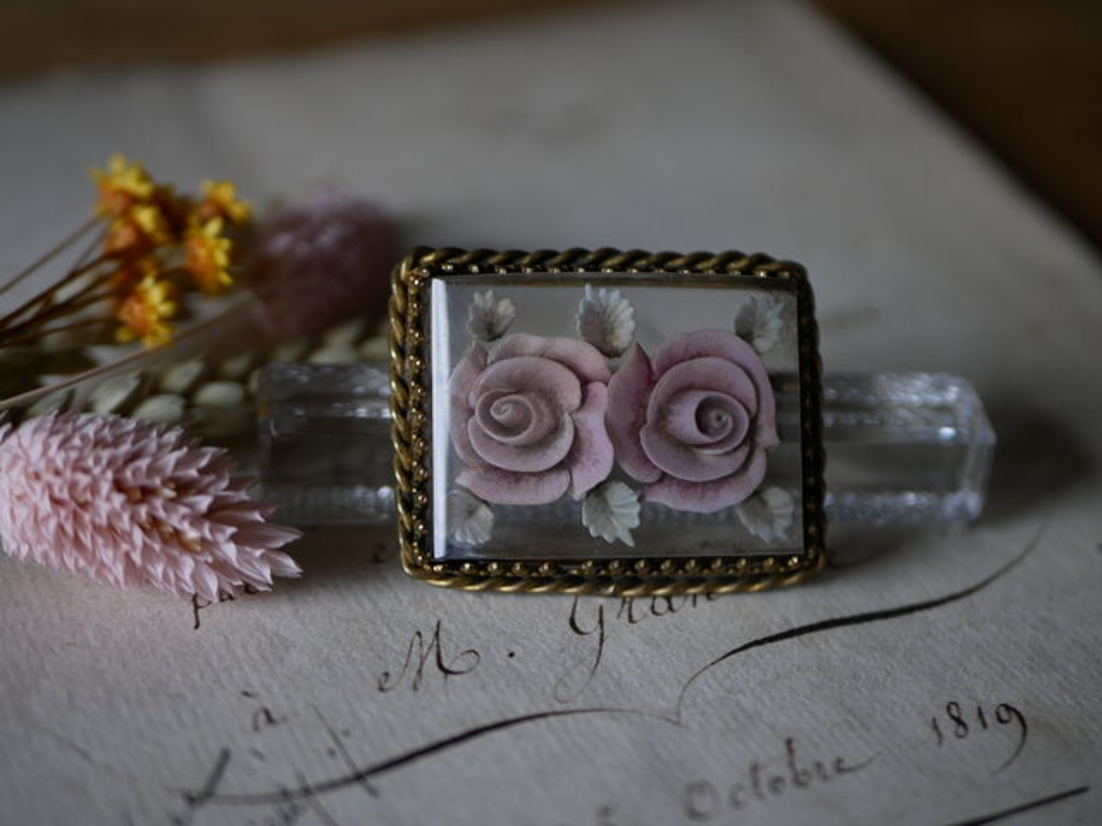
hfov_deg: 38.2
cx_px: 551
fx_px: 1592
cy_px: 413
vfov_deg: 29.1
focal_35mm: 50
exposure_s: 1/160
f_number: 2.2
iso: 200
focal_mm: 25
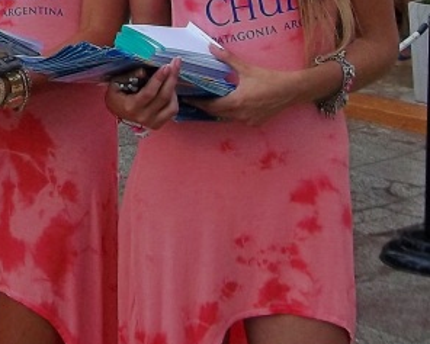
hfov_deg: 16.9
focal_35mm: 108
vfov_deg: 13.6
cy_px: -145
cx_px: -113
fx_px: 1375
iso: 80
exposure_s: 1/320
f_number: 2.9
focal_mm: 5.7
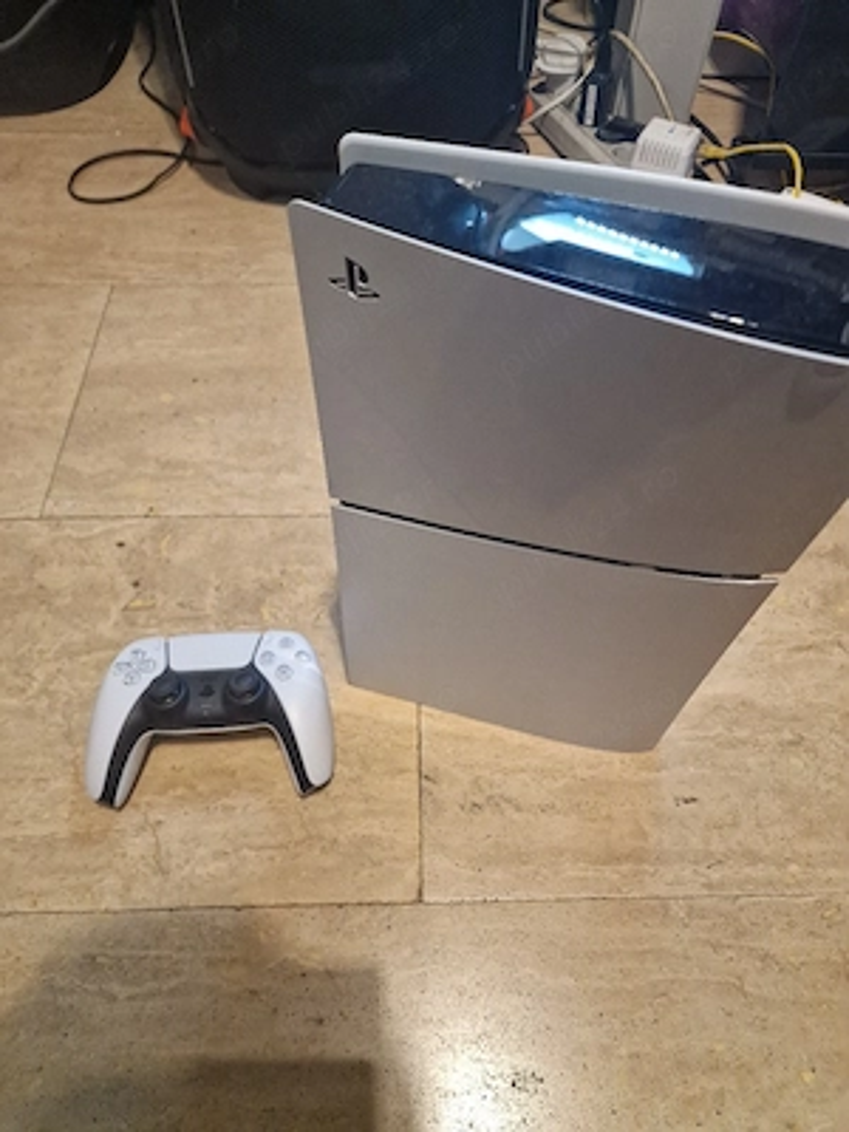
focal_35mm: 23
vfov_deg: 73.9
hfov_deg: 58.9
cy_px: 566
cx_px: 424
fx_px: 752
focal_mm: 6.4
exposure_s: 1/100
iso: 100
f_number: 1.8
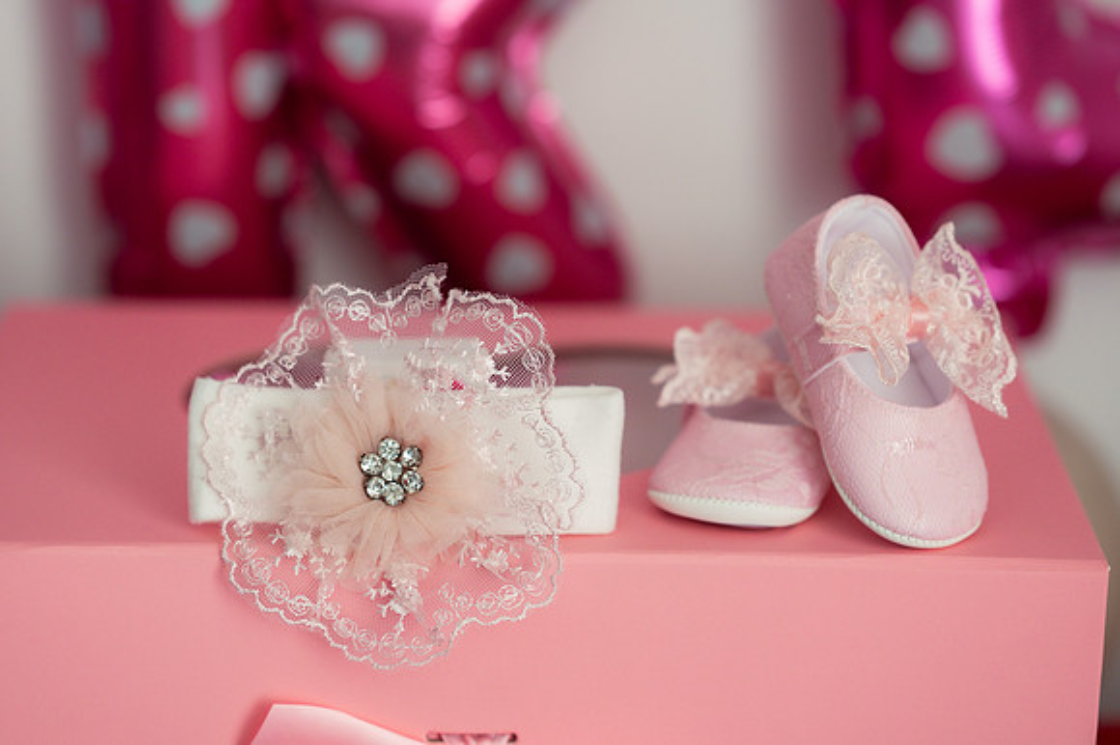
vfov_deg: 15.3
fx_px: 2781
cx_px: 560
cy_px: 372
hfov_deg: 22.8
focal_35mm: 89
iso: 800
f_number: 2.5
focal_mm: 85
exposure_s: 1/200
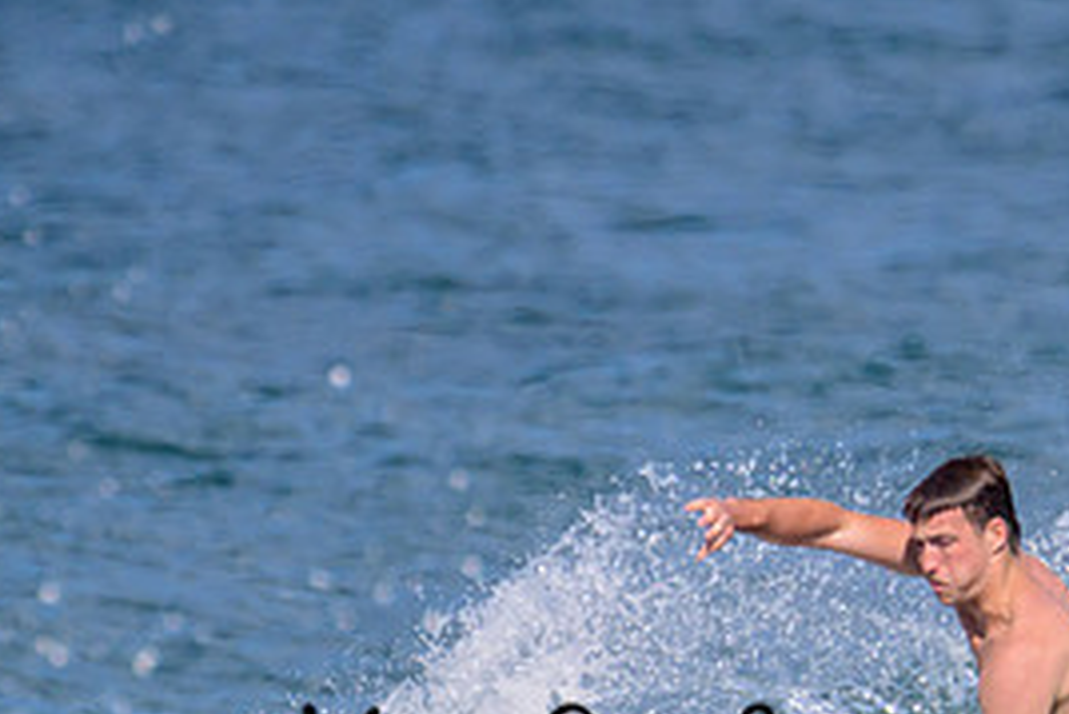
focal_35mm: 2167
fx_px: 64380
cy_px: 539
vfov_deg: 0.6
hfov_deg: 1.0
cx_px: 897
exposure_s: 1/2000
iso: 640
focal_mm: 800
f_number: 11
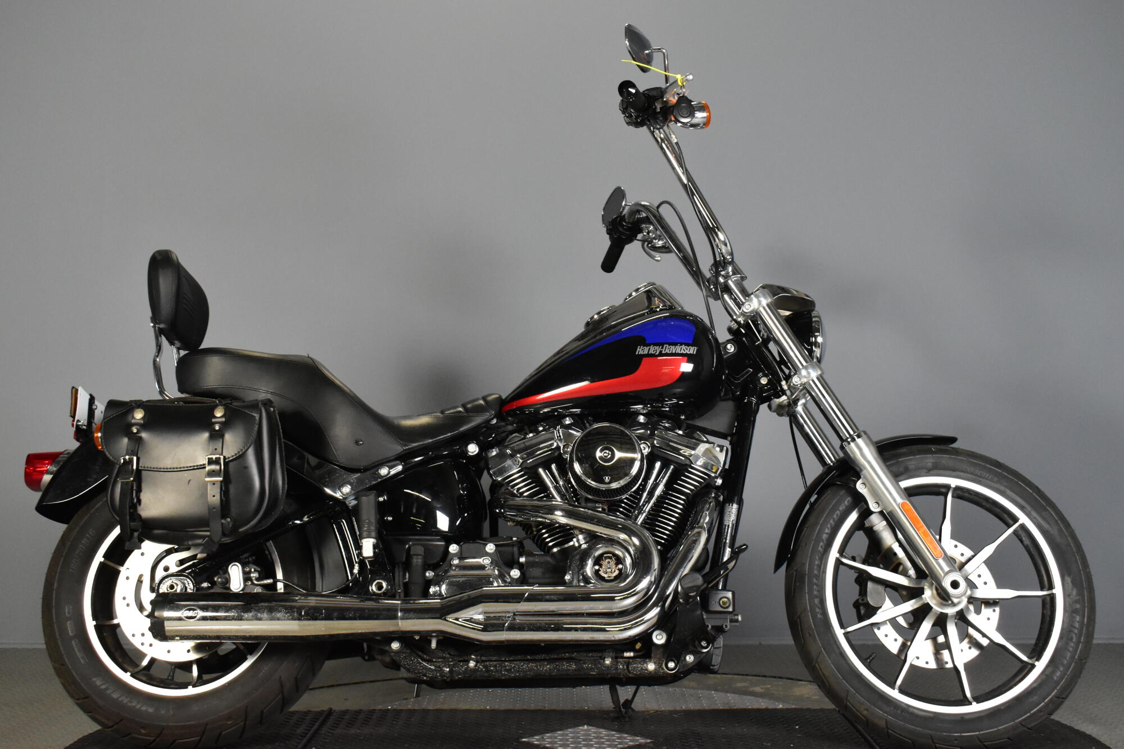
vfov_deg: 28.9
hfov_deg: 42.3
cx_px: 562
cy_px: 374
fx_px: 1452
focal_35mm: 46
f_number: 7.1
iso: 3200
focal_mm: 31
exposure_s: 1/125
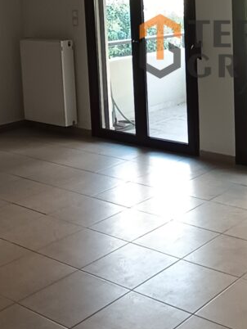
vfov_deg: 33.2
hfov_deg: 25.2
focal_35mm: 56
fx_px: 532
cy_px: 56
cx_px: 229
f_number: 2.2
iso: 177
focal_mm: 1.65
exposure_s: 1/50
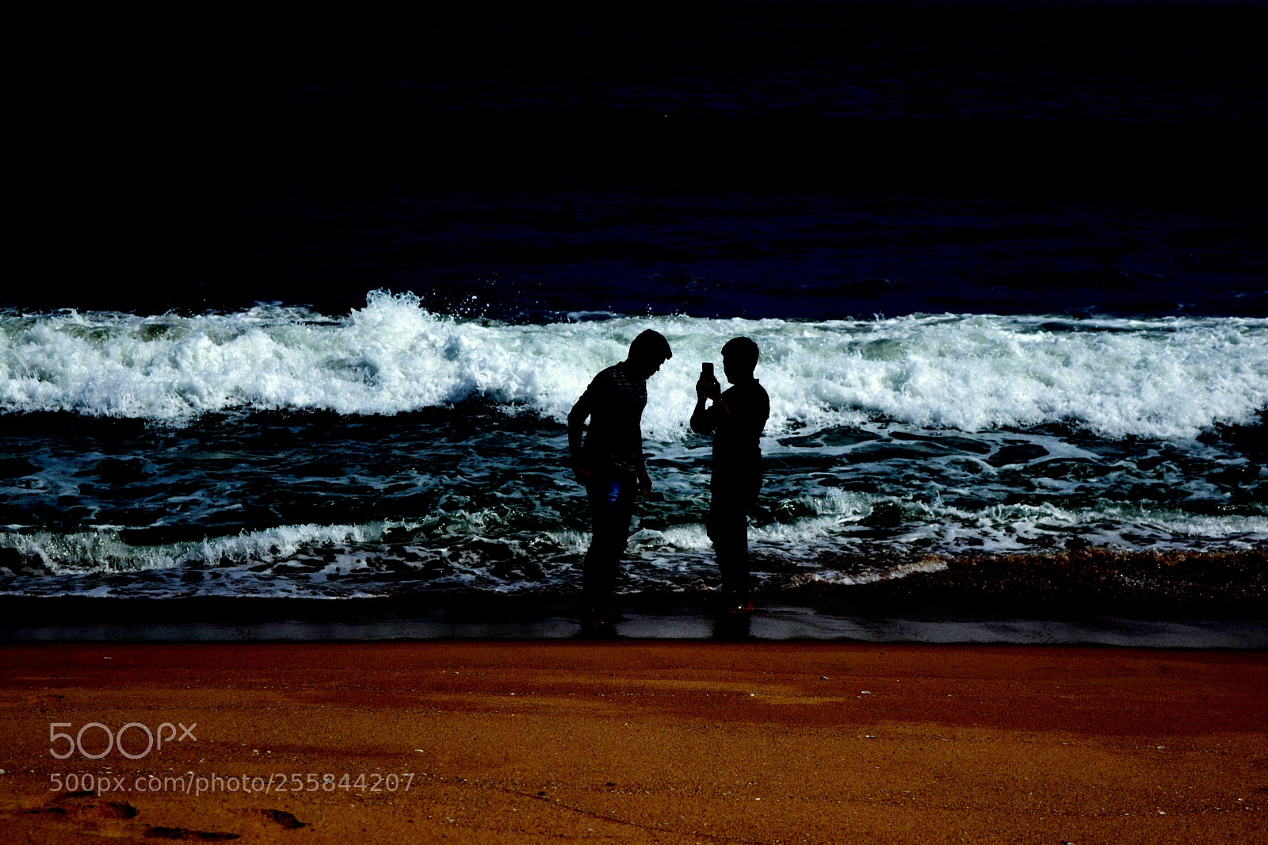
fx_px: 2905
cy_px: 422
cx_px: 634
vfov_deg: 16.5
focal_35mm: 82
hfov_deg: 24.6
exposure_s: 1/2500
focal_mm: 55
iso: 200
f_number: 5.6
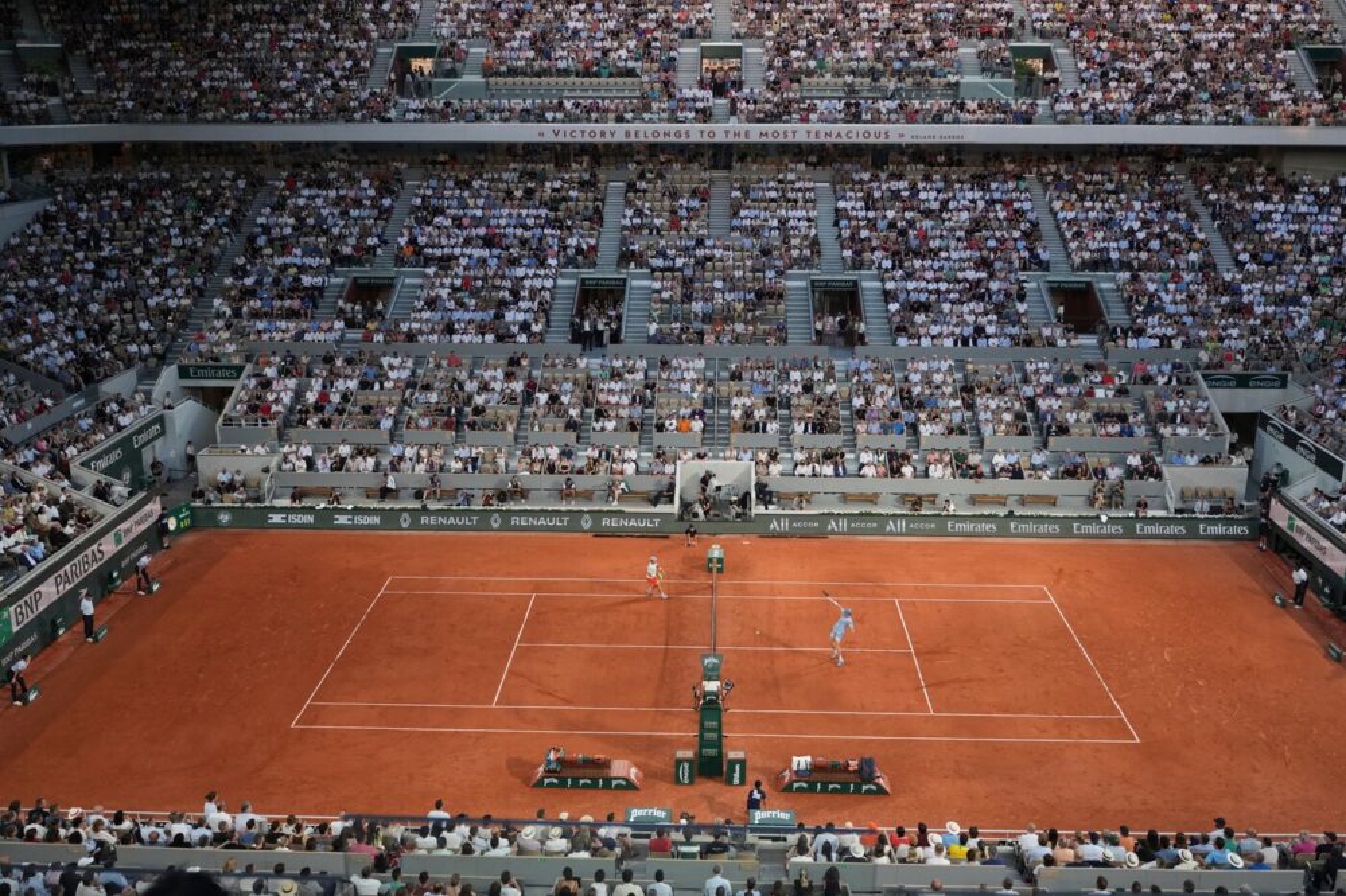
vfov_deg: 41.1
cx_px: 673
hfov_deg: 58.7
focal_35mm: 32
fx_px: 1196
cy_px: 448
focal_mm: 32
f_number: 2
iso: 2000
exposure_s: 1/5000
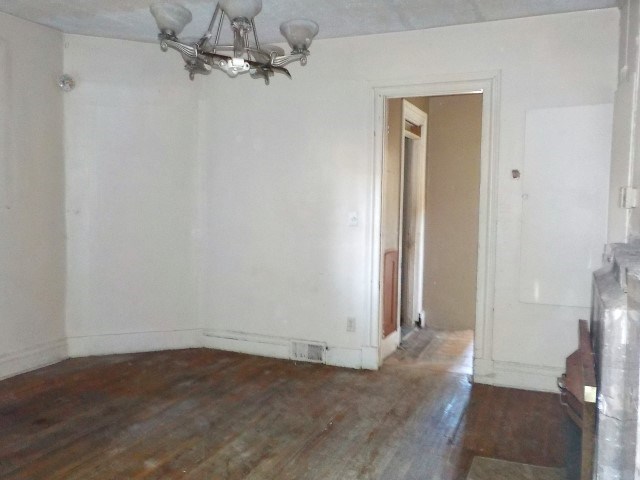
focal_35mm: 30
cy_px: 240
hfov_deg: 60.0
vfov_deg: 46.8
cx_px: 320
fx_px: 555
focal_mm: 4.1
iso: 800
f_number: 3.3
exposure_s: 1/15
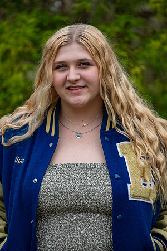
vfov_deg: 11.5
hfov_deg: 7.7
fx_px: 1245
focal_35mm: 179
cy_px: 126
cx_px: 84
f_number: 2.8
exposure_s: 1/500
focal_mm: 119.2
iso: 250
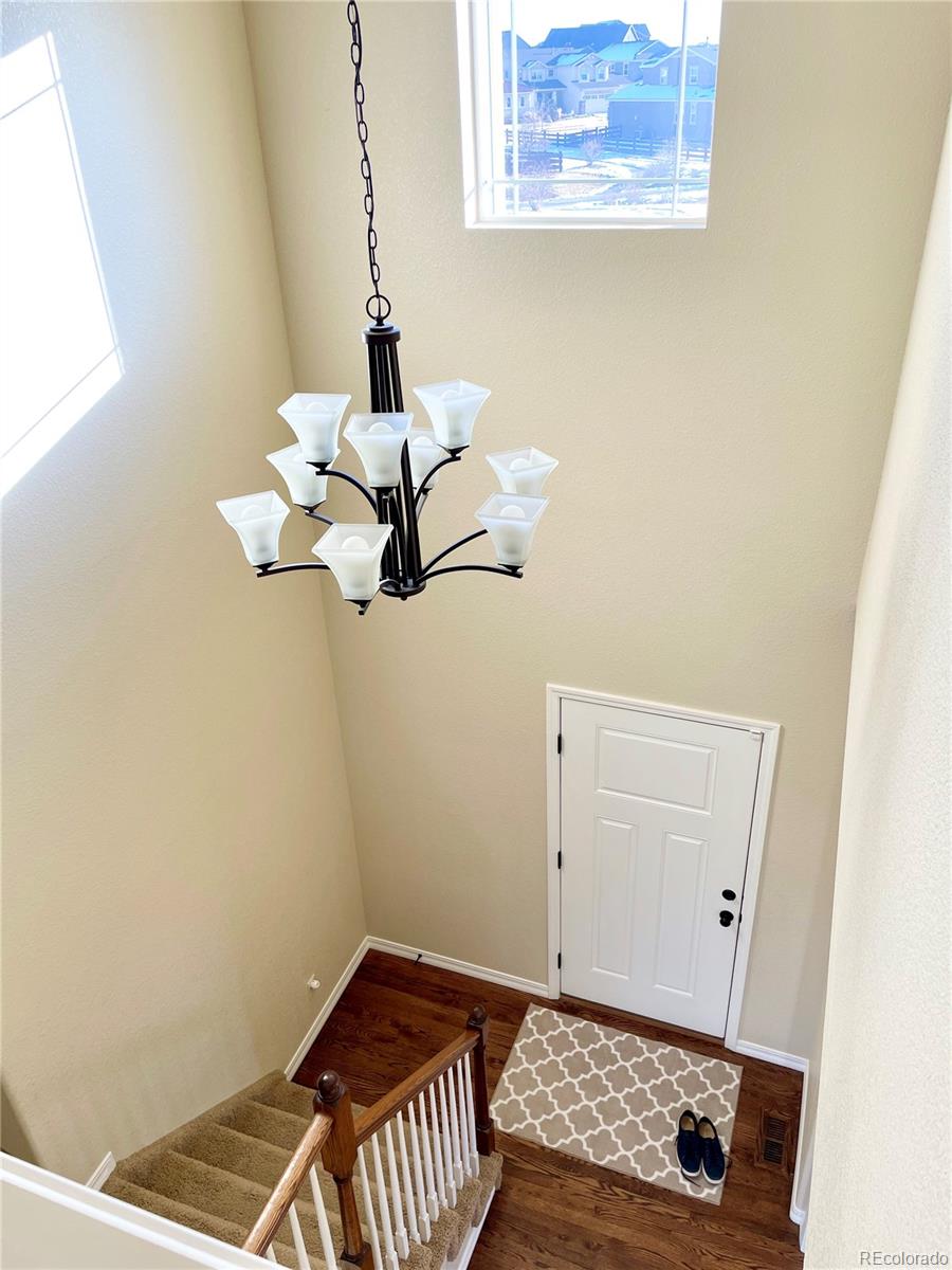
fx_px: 953
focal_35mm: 26
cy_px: 635
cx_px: 476
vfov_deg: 67.3
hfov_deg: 53.1
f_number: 1.6
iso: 32
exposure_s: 1/125
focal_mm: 4.2
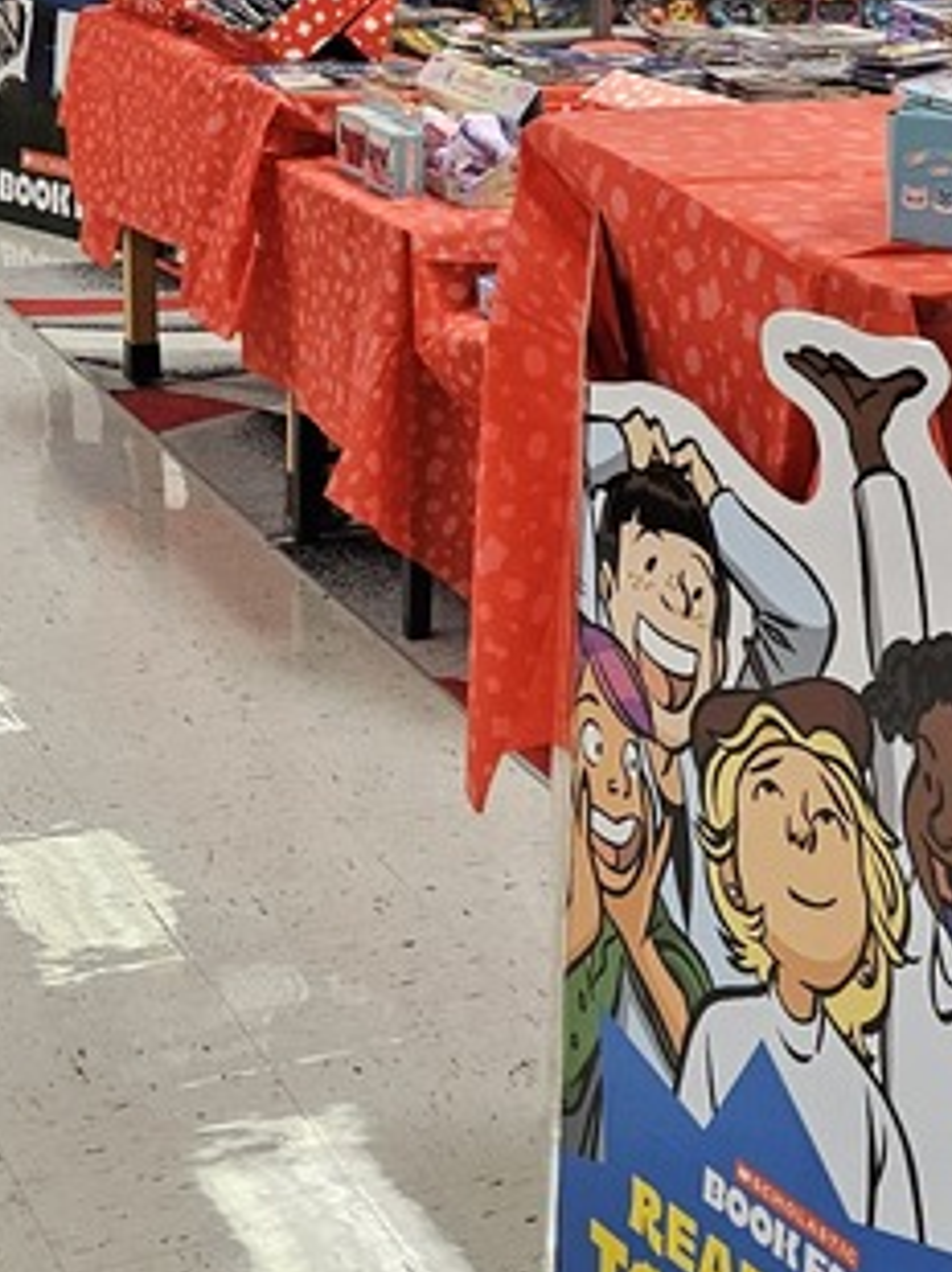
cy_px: 661
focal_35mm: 76
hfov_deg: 19.3
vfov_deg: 25.7
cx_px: 669
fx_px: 2791
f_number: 1.8
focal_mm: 5.4
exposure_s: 1/120
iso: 250
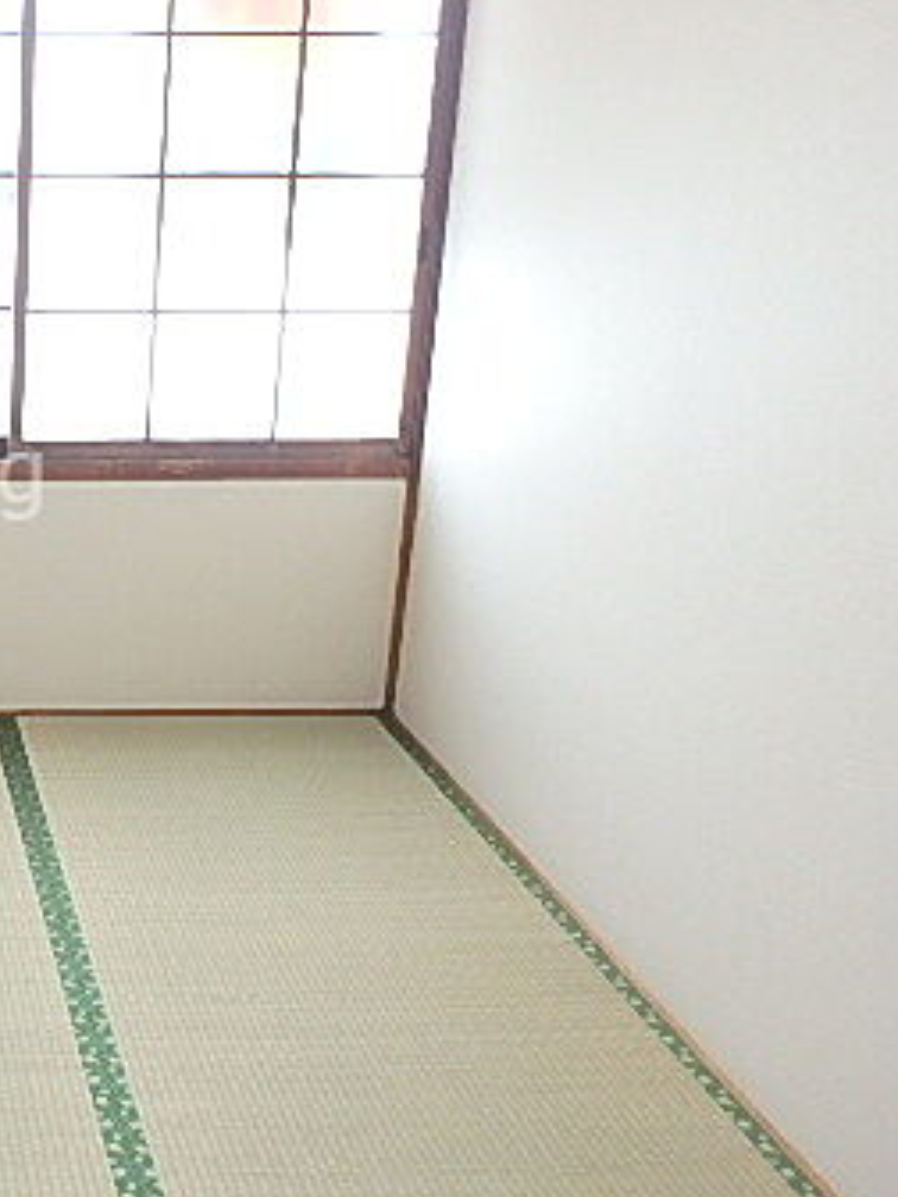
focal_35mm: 40
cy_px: 477
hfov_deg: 30.5
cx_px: -182
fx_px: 1384
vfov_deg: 46.5
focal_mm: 3.7
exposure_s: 1/50
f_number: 3.5
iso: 200
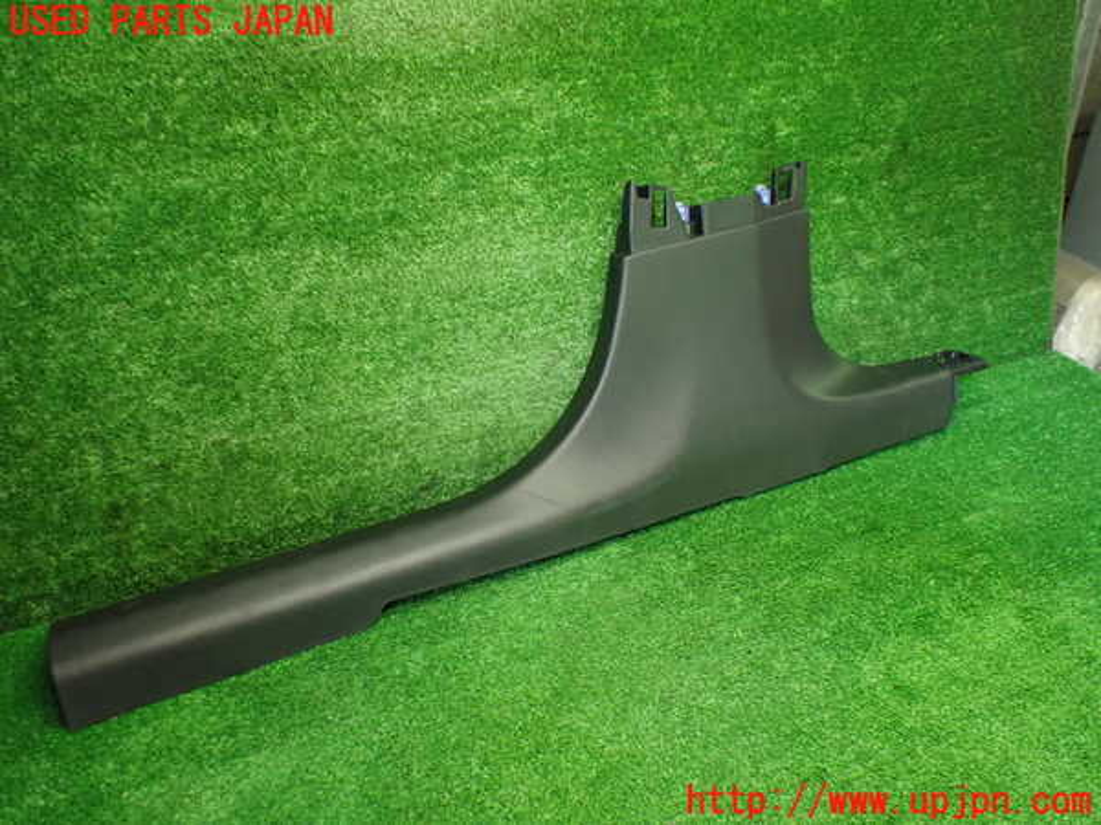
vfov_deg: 46.8
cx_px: 550
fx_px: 954
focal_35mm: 30
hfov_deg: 60.0
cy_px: 412
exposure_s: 1/100
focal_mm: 5.4
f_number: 2.3
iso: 800
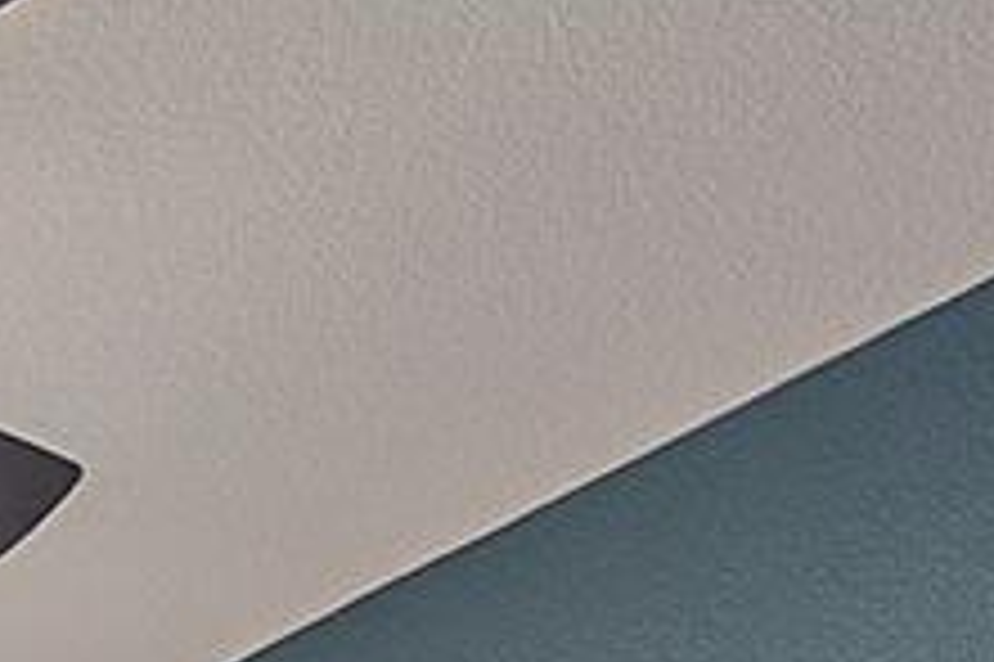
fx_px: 2593
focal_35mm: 94
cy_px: 1779
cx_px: -1192
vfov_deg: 11.1
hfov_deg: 15.4
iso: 100
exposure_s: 1/10
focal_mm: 13
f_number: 7.1
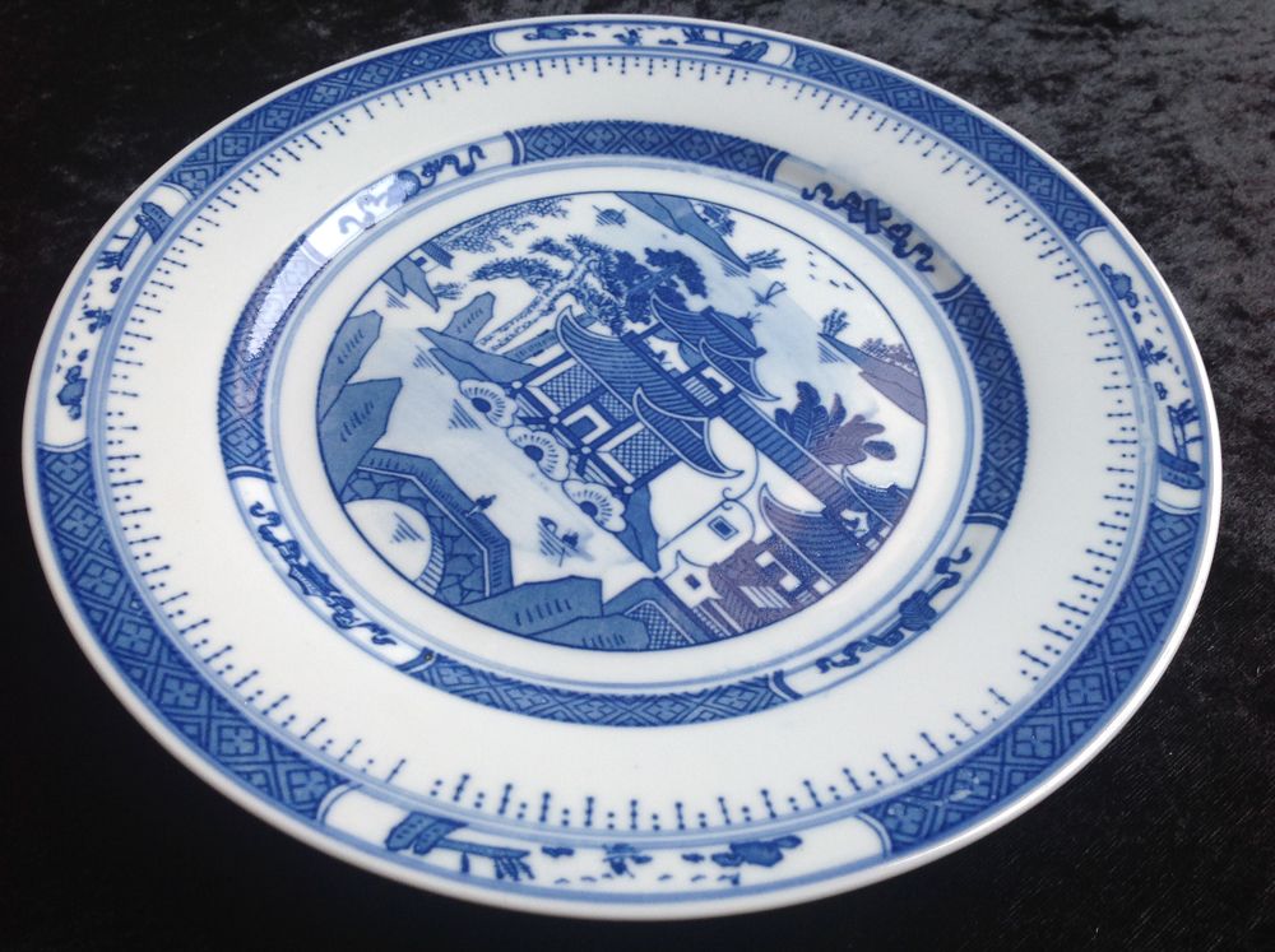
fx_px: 1287
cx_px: 638
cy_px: 476
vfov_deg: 40.6
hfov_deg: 52.7
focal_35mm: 35
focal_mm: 4.28
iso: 64
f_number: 2.4
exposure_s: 1/40
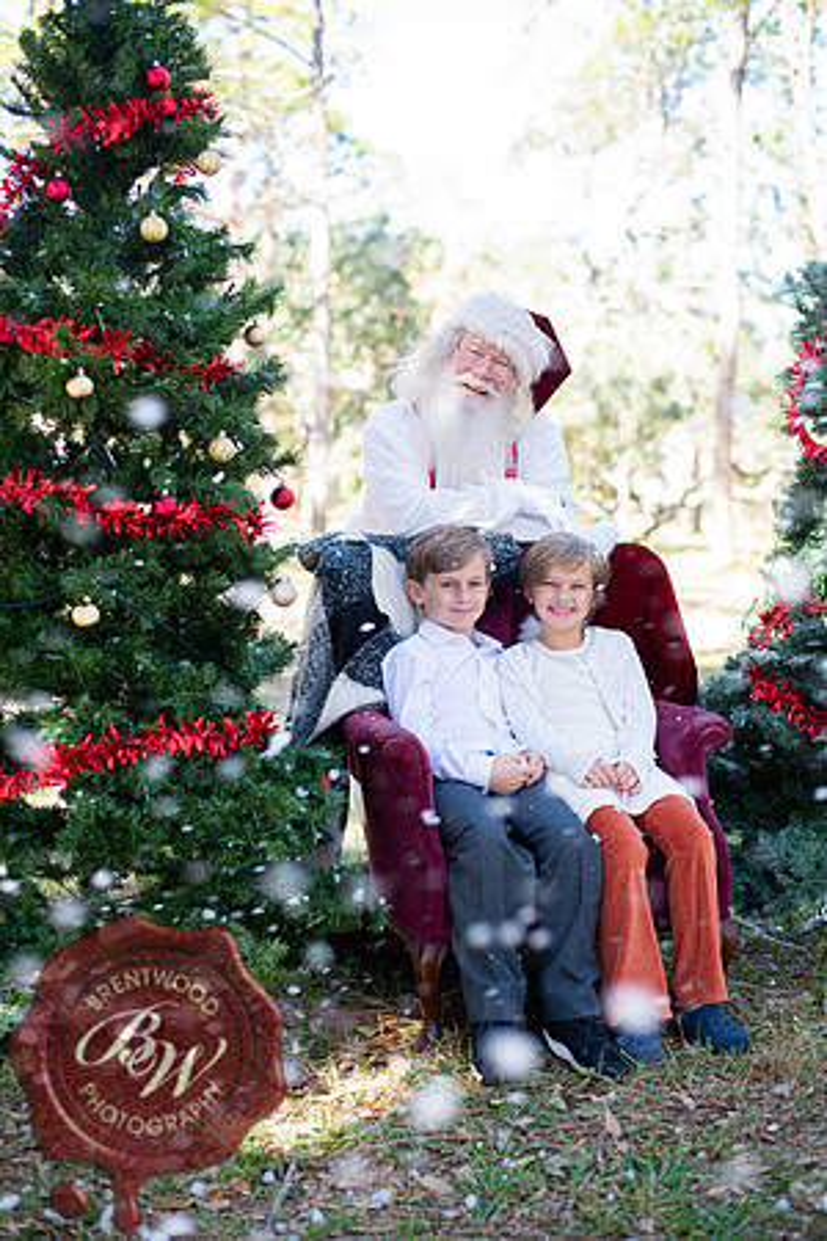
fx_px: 1723
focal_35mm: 50
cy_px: 620
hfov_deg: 27.0
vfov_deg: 39.6
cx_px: 414
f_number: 2.8
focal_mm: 50
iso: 100
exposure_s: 1/125
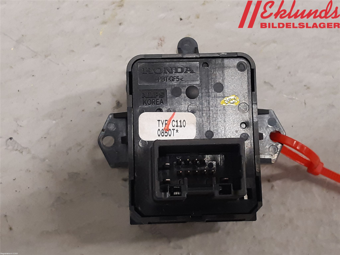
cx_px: 170
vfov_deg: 53.1
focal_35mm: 26
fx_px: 255
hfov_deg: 67.3
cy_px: 128
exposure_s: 1/50
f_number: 1.7
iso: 160
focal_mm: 3.93
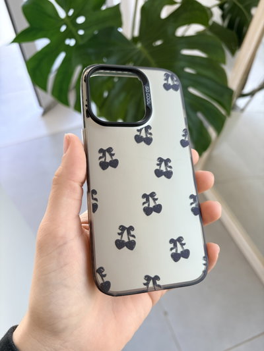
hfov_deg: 53.1
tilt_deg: -50.3
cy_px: 176
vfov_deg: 67.3
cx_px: 132
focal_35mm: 26
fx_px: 264
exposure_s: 1/122
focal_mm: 5.96
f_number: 1.6
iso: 100
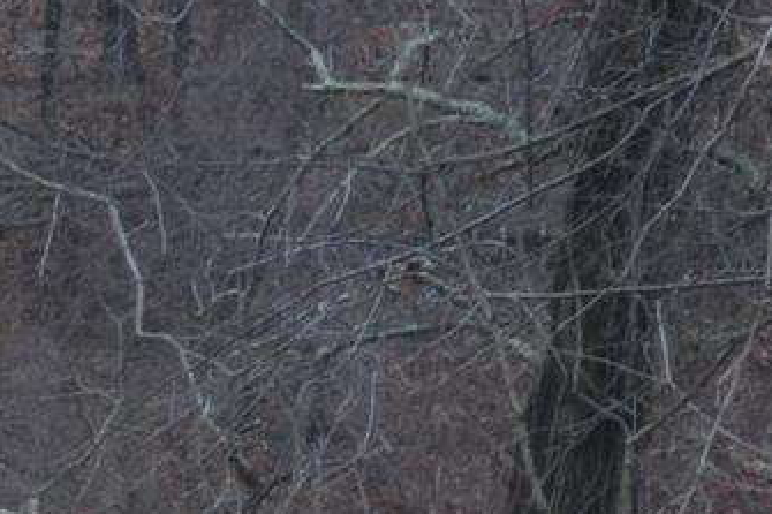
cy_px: 1490
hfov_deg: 4.6
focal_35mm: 440
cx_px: -1221
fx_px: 9430
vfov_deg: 3.1
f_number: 5.6
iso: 400
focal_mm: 48
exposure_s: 1/125
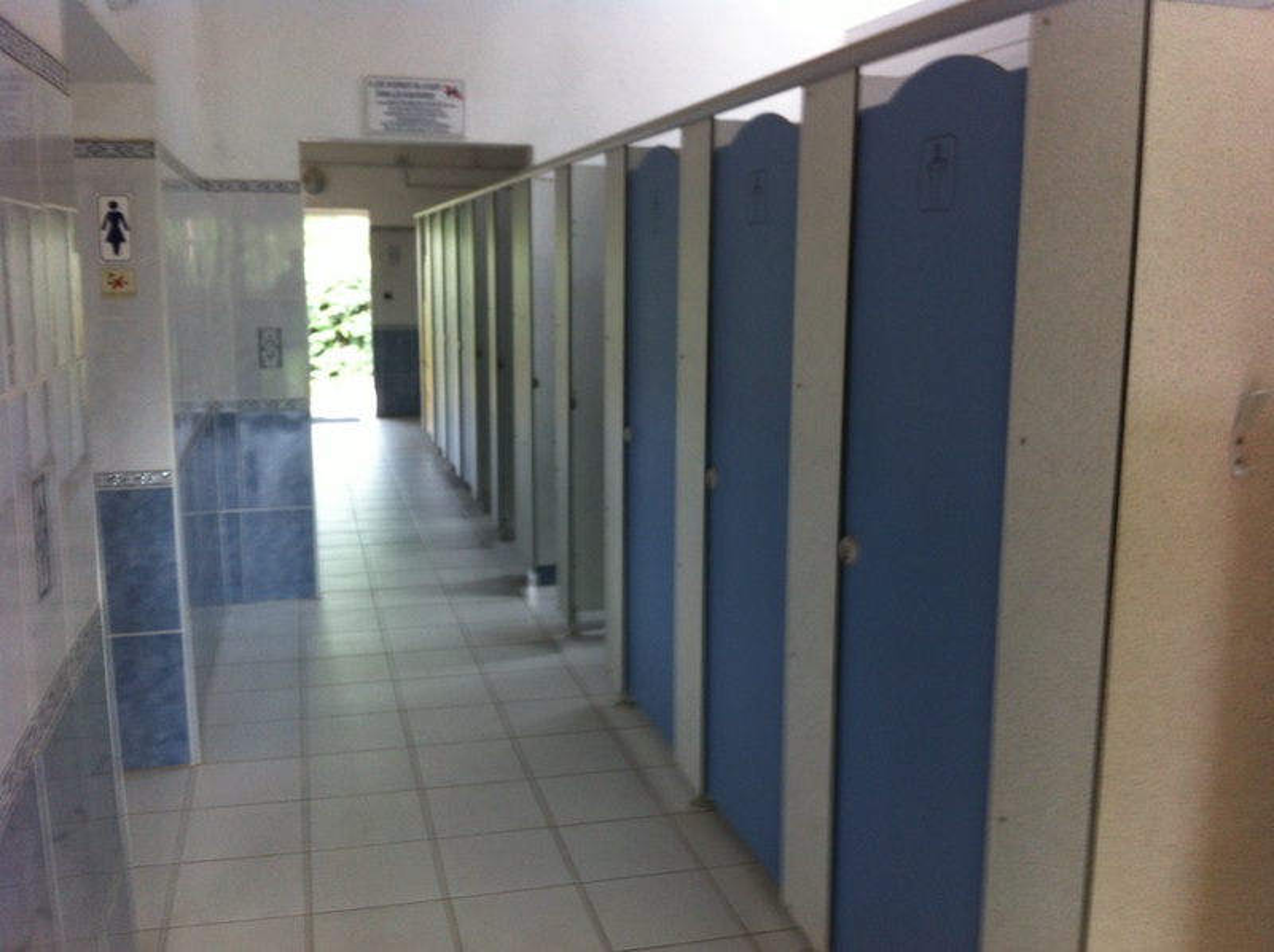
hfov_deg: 52.7
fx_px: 1287
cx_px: 637
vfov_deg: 40.6
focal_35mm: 35
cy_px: 476
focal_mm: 3.85
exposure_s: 1/15
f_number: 2.8
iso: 125
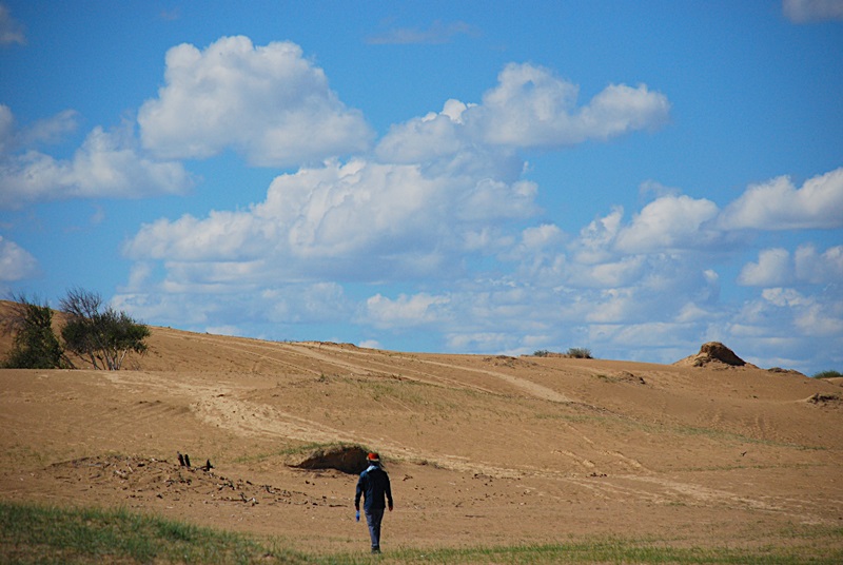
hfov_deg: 10.1
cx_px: 422
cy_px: 282
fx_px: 4749
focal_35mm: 202
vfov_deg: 6.8
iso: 400
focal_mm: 135
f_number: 6.3
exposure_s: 1/3200
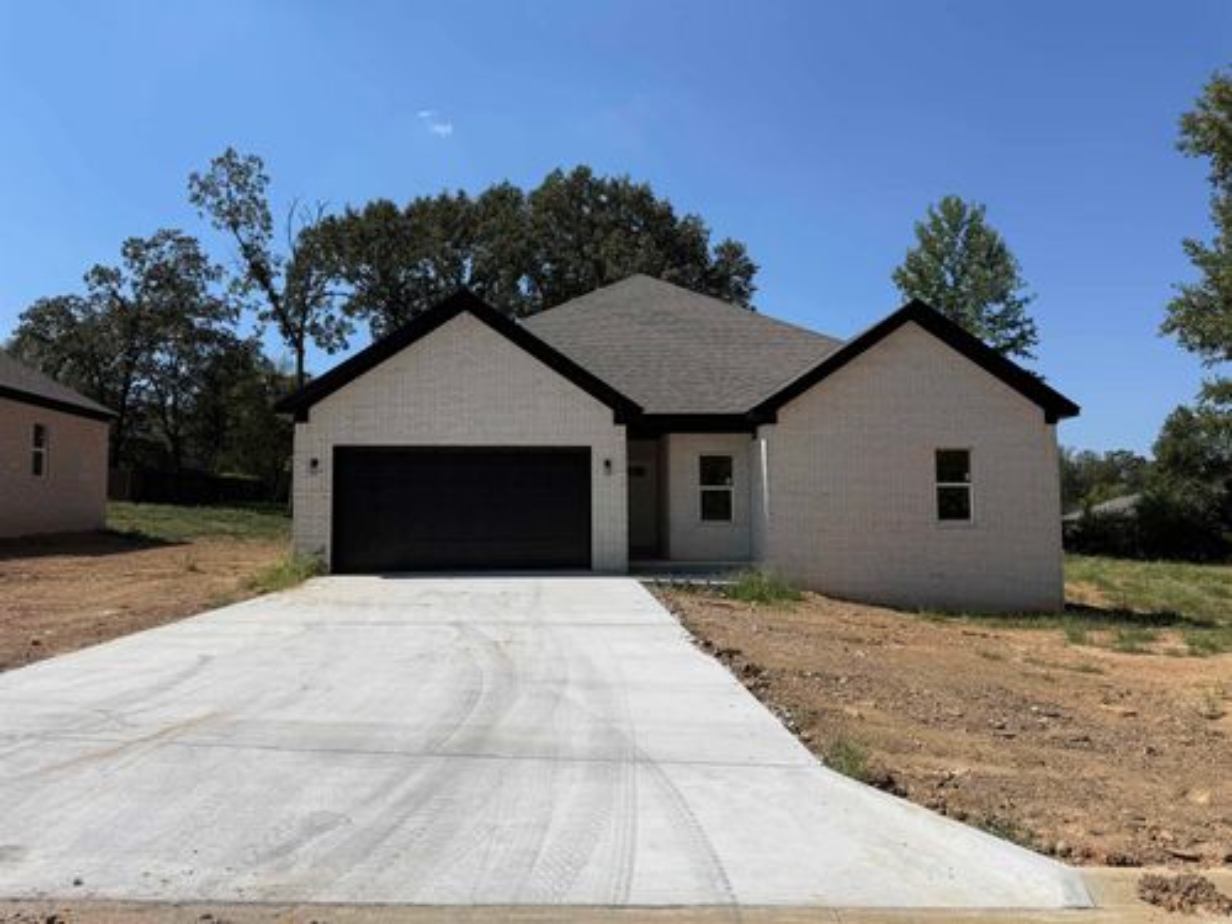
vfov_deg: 56.8
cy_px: 462
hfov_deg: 71.6
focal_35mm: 24
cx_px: 616
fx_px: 854
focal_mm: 6.76
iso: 80
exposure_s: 1/8130
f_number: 1.78
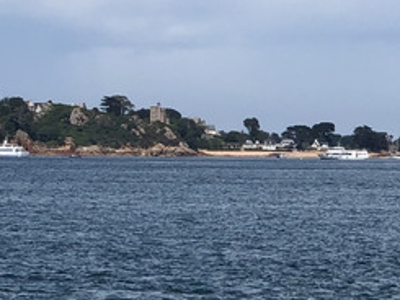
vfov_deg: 5.8
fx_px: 2948
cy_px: 47
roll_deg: +0.2
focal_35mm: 255
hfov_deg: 7.8
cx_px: 100
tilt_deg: +2.2
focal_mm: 6
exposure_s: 1/2114
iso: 16
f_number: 2.4
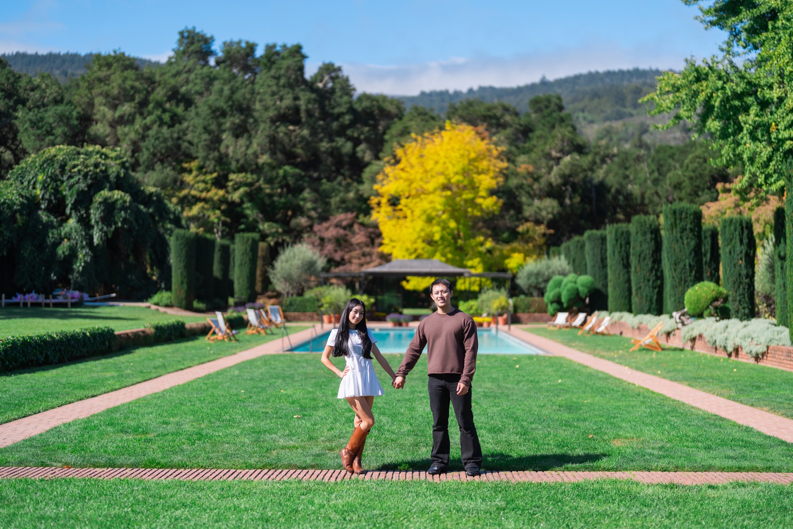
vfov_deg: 27.0
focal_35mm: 50
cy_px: 264
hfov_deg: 39.6
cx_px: 396
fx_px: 1101
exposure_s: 1/1250
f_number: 1.2
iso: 100
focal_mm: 50
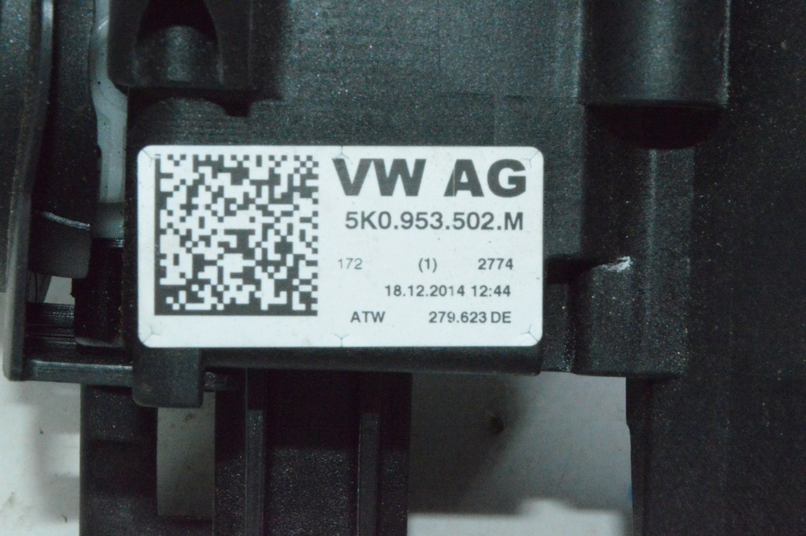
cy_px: 268
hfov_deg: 24.6
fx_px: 1846
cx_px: 403
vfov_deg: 16.5
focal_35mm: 82
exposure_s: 1/50
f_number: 36
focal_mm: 55
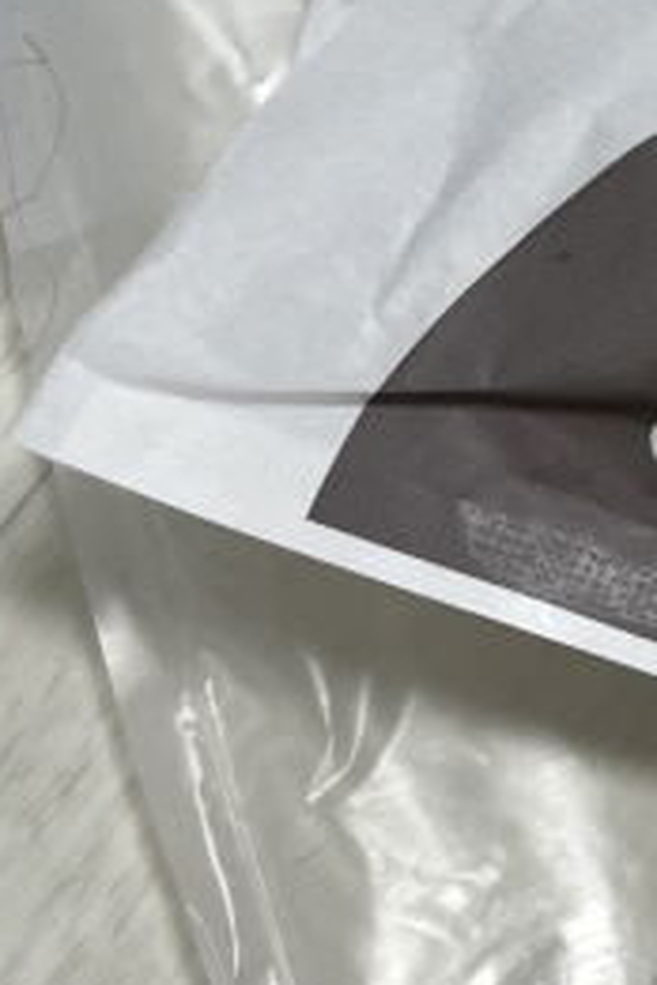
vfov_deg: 24.2
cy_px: 238
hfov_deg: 13.5
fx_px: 2272
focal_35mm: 83
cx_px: 1412
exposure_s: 1/120
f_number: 1.6
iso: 125
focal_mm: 5.1
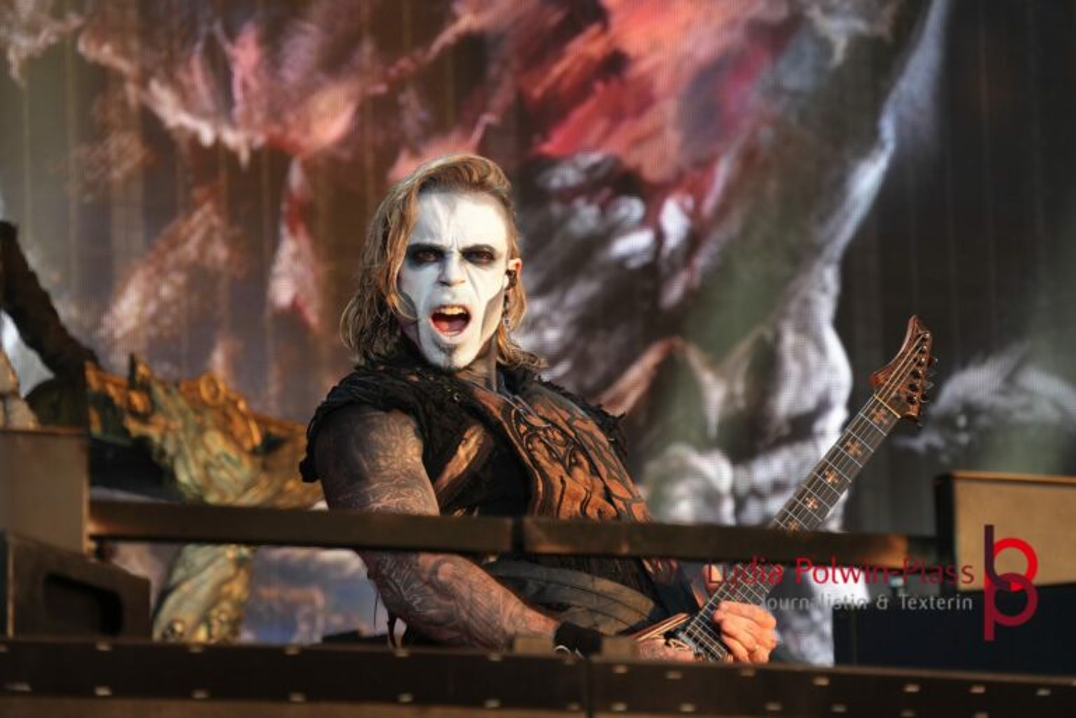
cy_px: 359
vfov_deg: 6.9
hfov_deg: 10.4
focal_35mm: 198
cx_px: 538
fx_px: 5918
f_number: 5.6
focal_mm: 132
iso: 500
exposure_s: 1/250
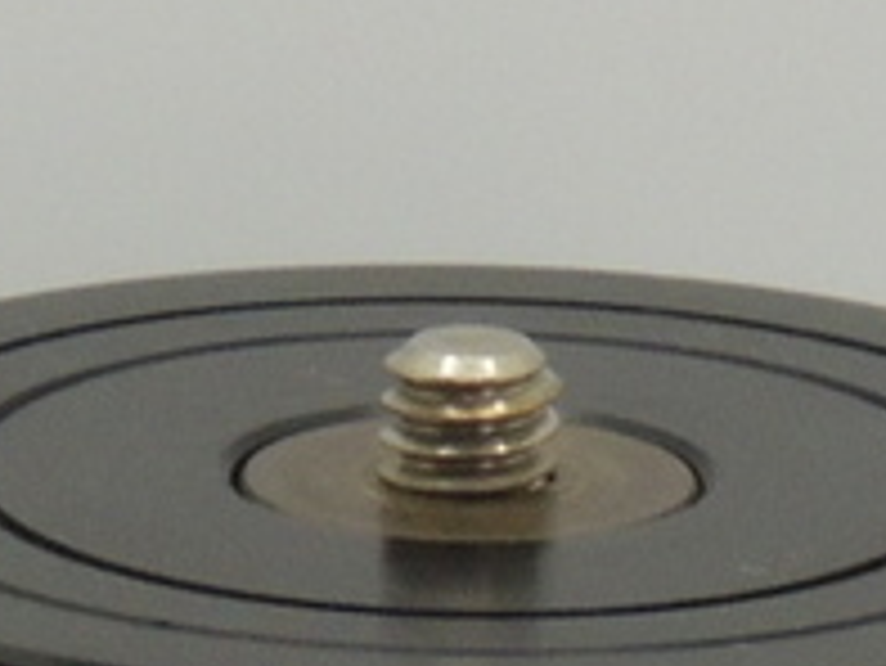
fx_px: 11704
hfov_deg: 4.3
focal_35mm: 457
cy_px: 2002
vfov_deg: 3.2
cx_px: 688
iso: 400
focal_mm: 13.3
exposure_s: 1/30
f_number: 7.8
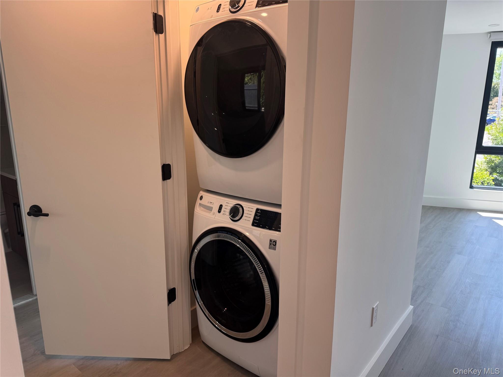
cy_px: 188
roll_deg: +0.0
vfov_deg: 56.8
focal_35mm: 24
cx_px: 252
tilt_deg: -13.7
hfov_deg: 71.6
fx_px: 349
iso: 80
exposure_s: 1/120
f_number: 1.78
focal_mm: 6.76
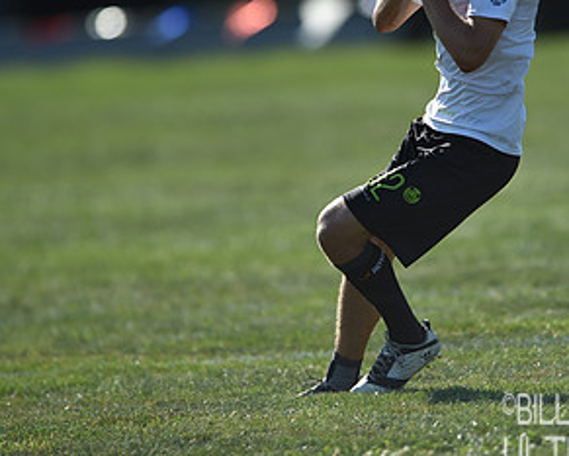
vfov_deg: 2.1
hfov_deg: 2.6
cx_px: 377
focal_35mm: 748
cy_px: 113
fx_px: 12601
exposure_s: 1/1600
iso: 100
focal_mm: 400
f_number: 2.8
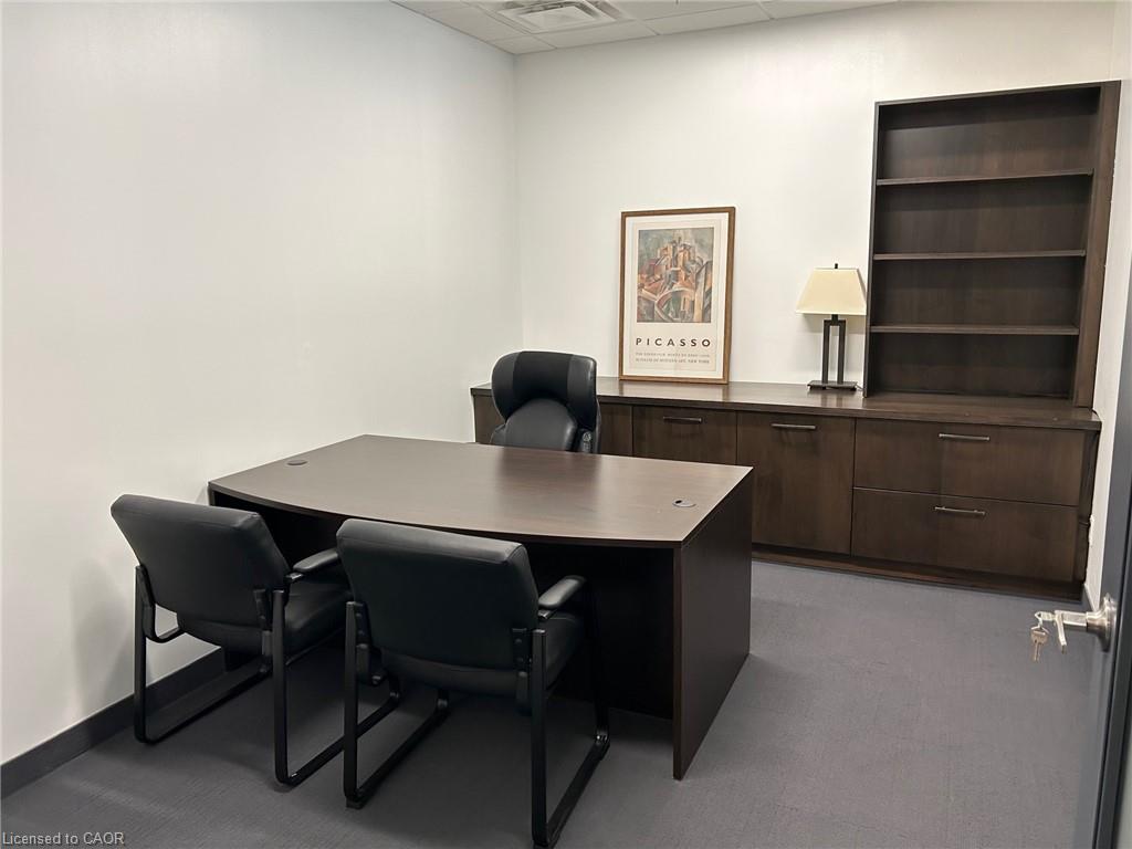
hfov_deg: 67.3
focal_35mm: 26
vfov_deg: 53.1
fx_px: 850
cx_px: 566
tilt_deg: -9.9
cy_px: 424
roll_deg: +1.5
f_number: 1.5
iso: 125
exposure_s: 1/120
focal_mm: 5.7
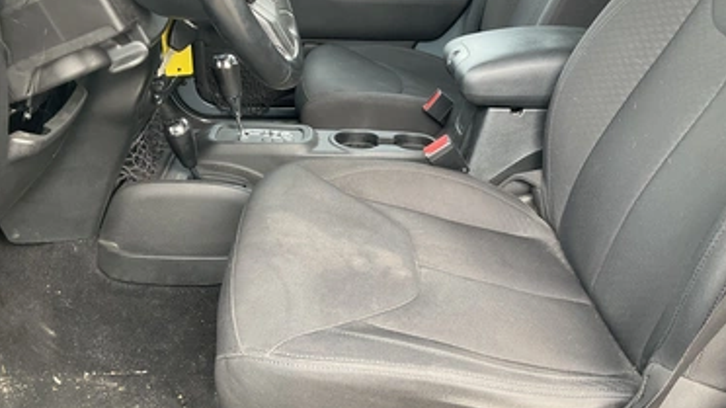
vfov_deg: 34.6
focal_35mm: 34
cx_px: 373
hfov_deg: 58.0
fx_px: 654
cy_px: 215
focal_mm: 3
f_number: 1.8
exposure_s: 1/111
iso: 64
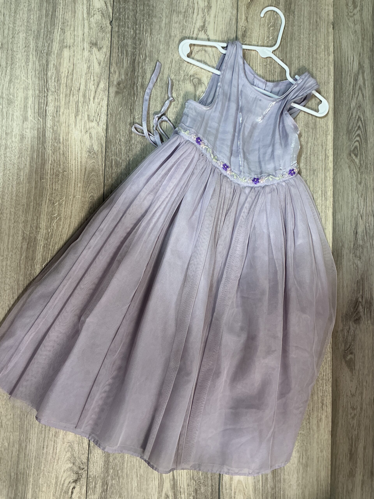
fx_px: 418
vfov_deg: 61.7
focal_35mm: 29
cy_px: 250
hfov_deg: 48.2
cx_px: 187
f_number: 1.8
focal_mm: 3
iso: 50
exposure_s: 1/60
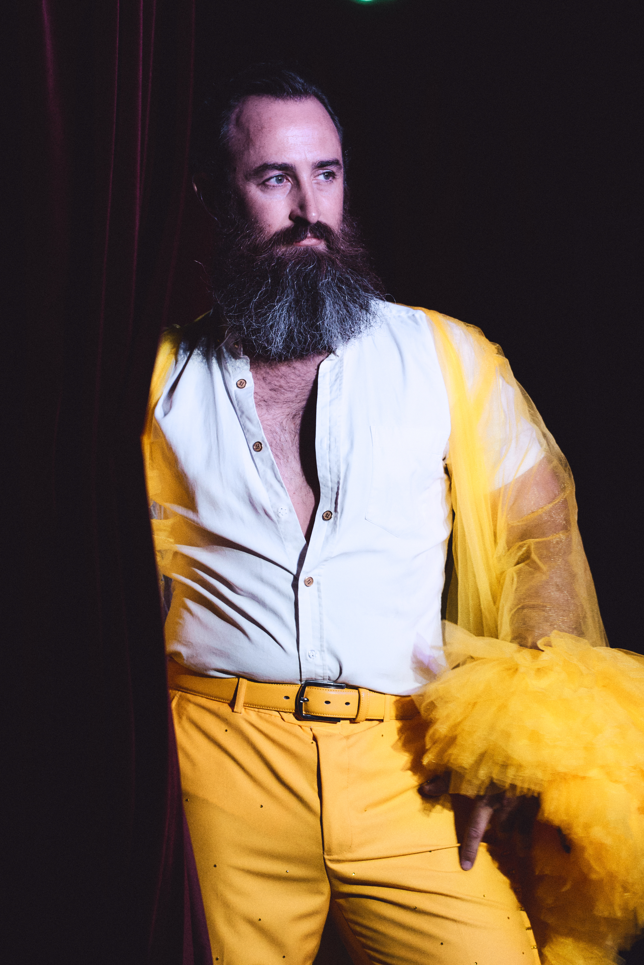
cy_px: 482
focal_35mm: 177
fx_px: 4749
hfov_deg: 7.8
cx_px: 322
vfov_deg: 11.6
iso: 6400
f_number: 4
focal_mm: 177
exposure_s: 1/320
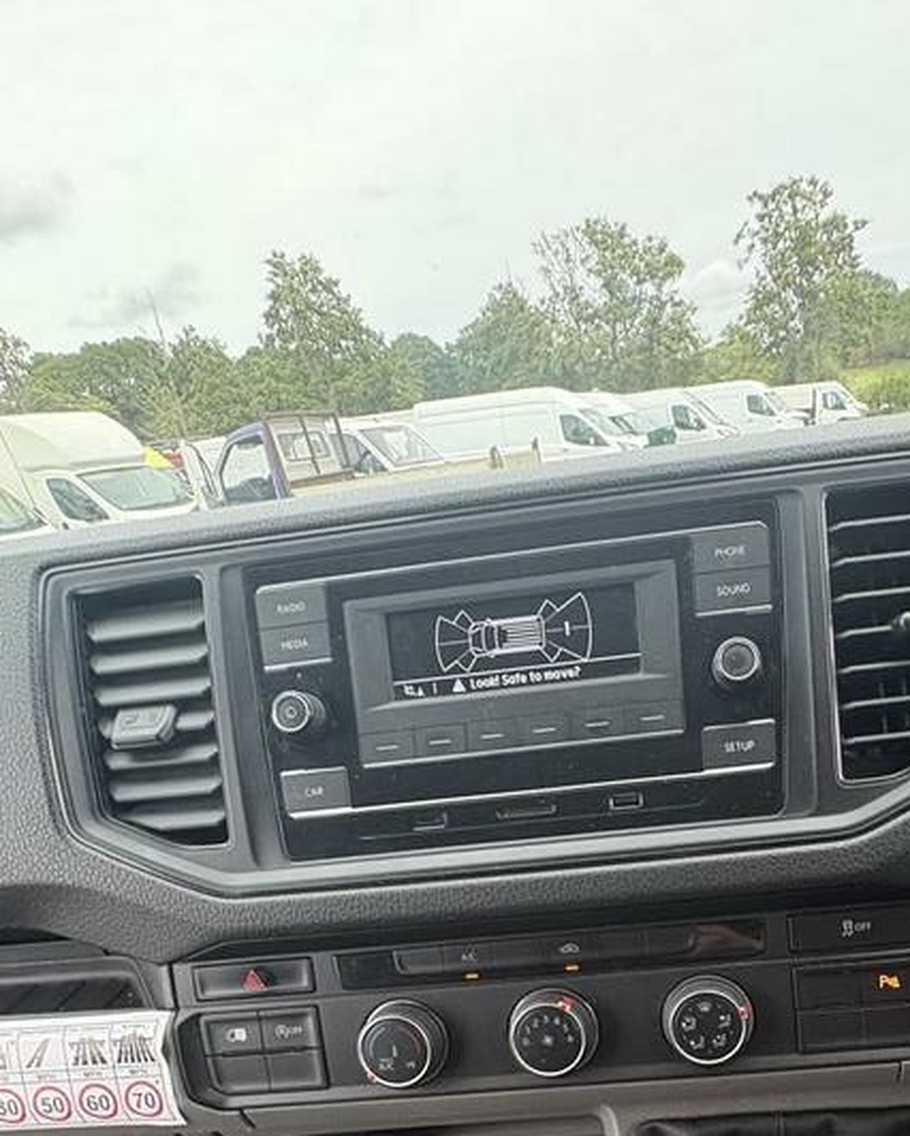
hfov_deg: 58.2
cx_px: 666
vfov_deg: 66.7
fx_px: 774
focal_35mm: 23
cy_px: 888
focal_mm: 2.22
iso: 200
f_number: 2.2
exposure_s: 1/99
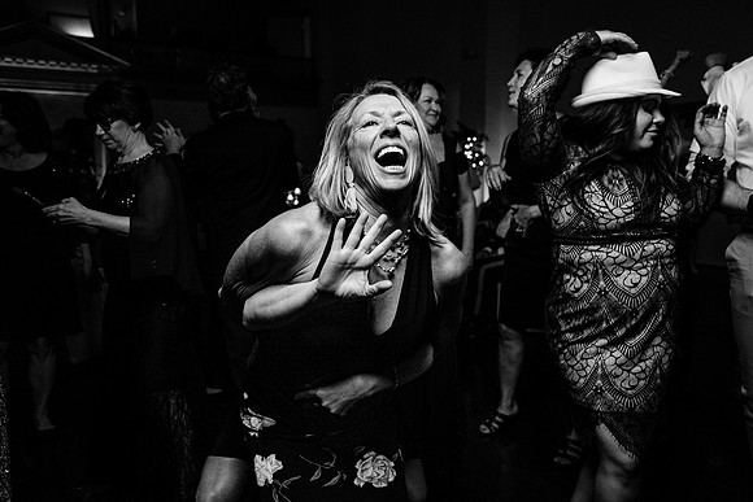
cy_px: 246
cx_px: 377
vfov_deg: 46.7
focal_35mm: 28
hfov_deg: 65.8
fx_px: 582
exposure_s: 1/200
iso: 2000
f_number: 4
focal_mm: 27
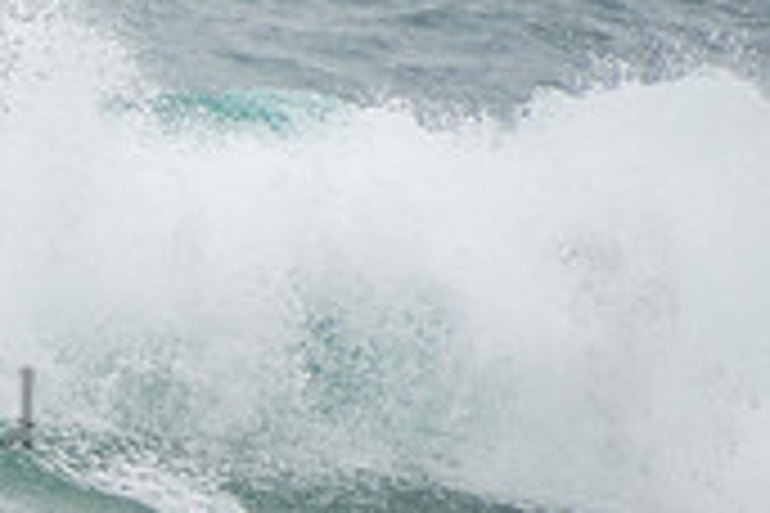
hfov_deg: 1.0
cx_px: -441
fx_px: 43095
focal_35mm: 2015
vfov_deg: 0.7
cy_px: 344
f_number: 5.6
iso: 320
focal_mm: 390
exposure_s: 1/1600
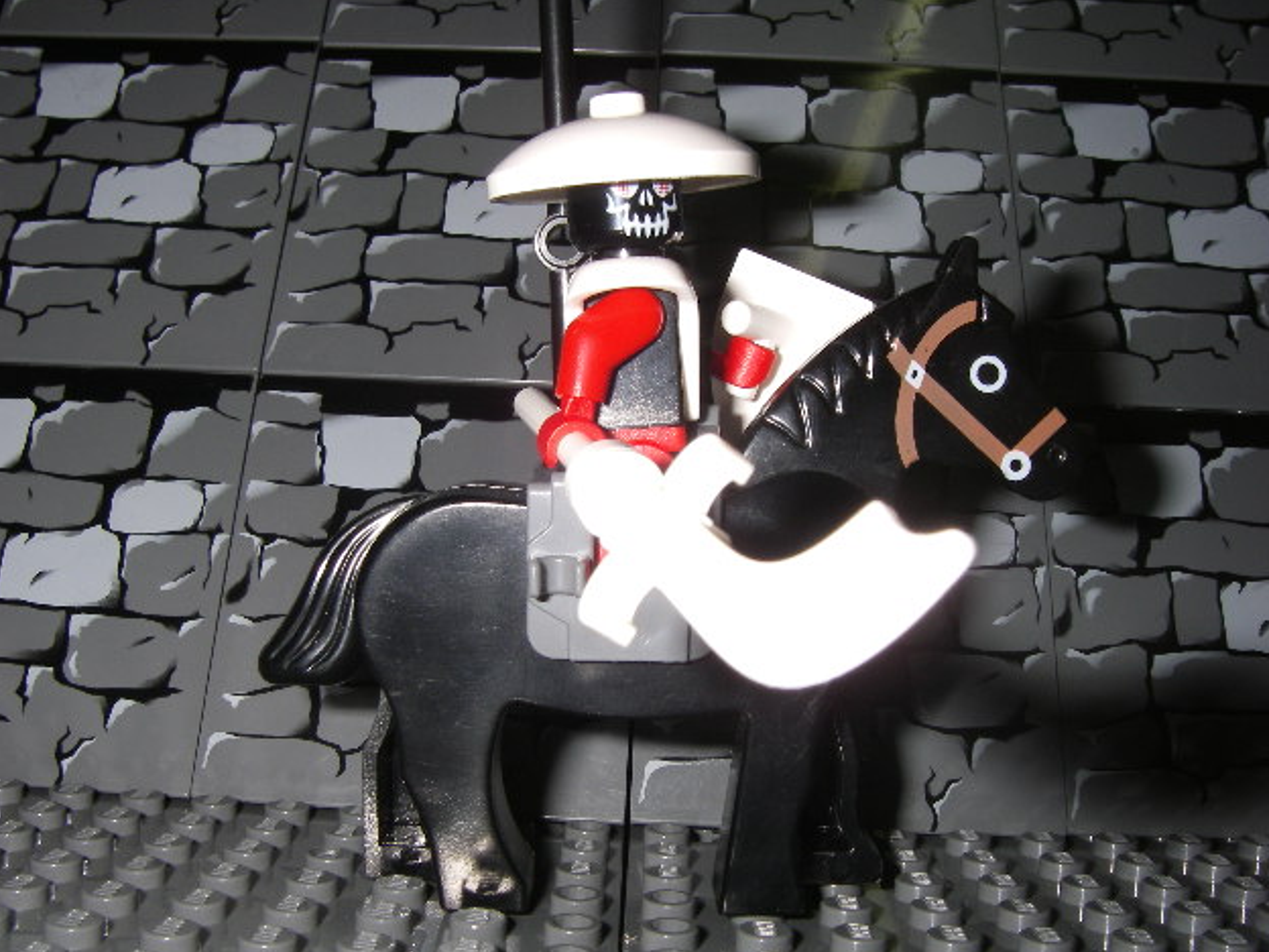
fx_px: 1430
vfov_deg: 36.8
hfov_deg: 47.9
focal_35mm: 39
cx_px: 634
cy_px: 484
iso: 80
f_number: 6.6
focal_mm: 6.3
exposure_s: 1/40
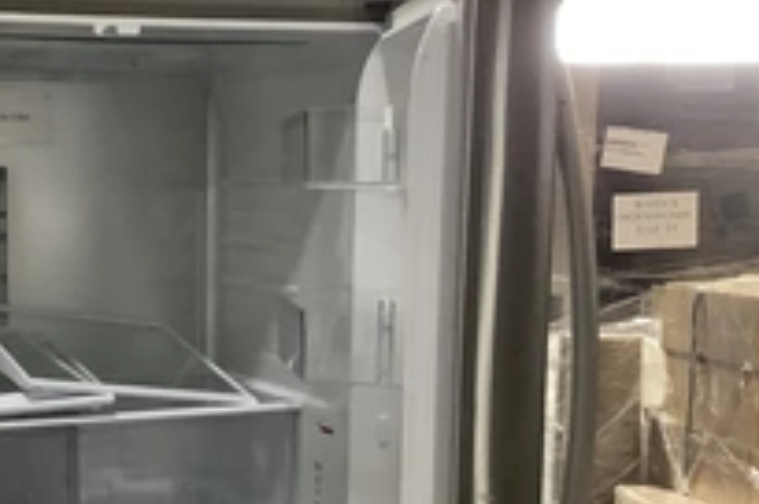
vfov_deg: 21.3
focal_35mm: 63
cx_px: 44
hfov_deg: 30.2
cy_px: 367
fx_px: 1326
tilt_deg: -8.3
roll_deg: +0.1
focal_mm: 3.3
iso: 400
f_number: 2.4
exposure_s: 1/60
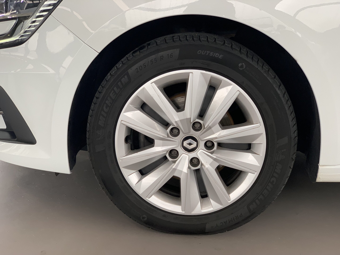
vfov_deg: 28.0
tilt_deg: -14.5
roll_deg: -0.5
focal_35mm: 52
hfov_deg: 36.8
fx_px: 511
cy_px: 128
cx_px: 170
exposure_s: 1/122
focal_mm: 6
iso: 100
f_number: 2.4
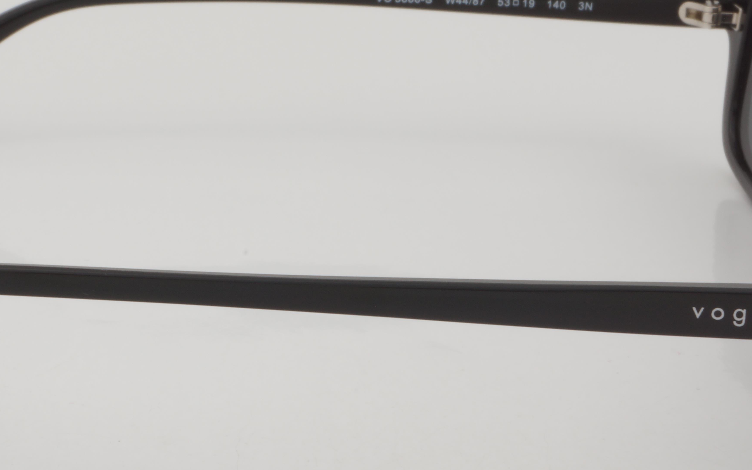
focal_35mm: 132
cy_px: 218
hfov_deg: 15.8
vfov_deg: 9.9
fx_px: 2706
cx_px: 287
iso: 100
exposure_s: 1/3
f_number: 32
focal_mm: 50
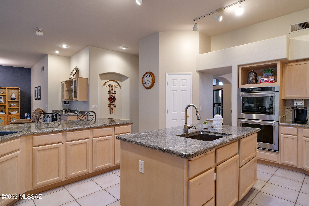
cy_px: 103
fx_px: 163
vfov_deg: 64.5
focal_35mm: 19
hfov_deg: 86.9
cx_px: 154
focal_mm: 19
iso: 200
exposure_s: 1/2.5
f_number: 7.1
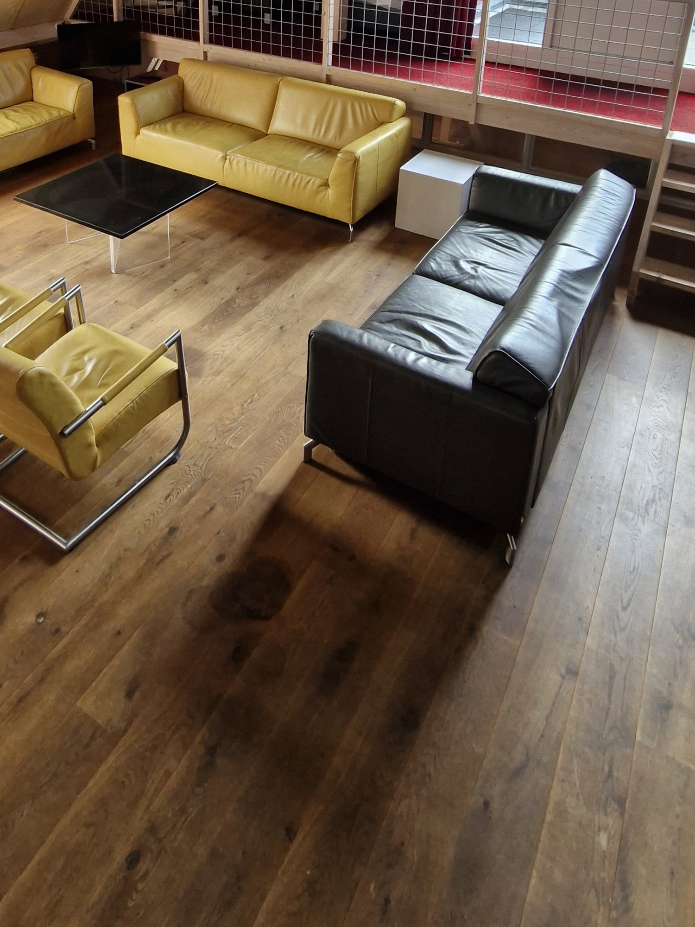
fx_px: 696
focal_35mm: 26
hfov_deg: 52.9
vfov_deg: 58.2
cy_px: 102
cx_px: 303
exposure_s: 1/50
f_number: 2.2
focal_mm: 1.74
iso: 125
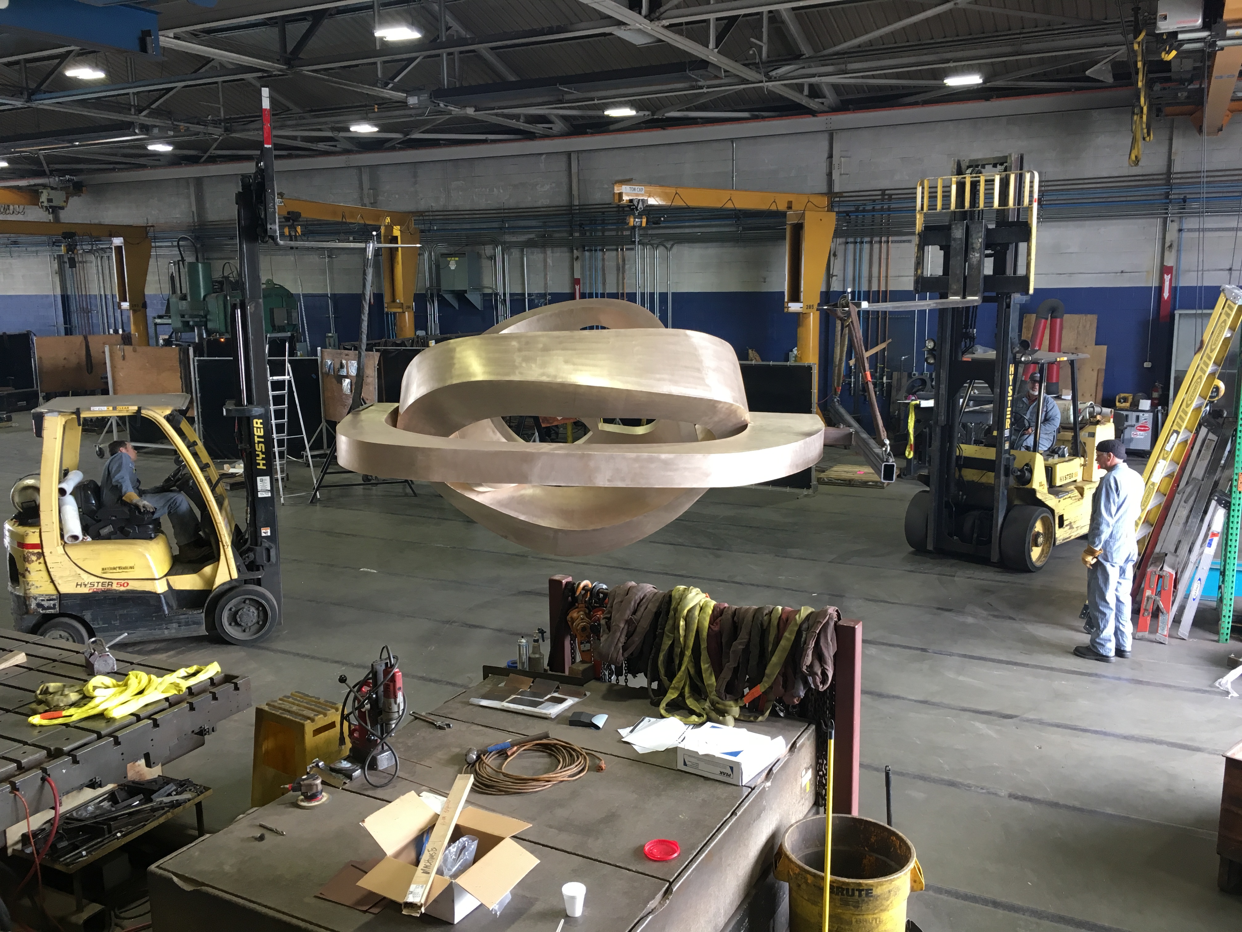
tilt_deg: -8.9
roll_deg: +0.1
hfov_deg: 61.7
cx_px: 621
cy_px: 466
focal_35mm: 29
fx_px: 1041
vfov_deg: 48.2
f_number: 2.2
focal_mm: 4.15
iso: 64
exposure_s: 1/30
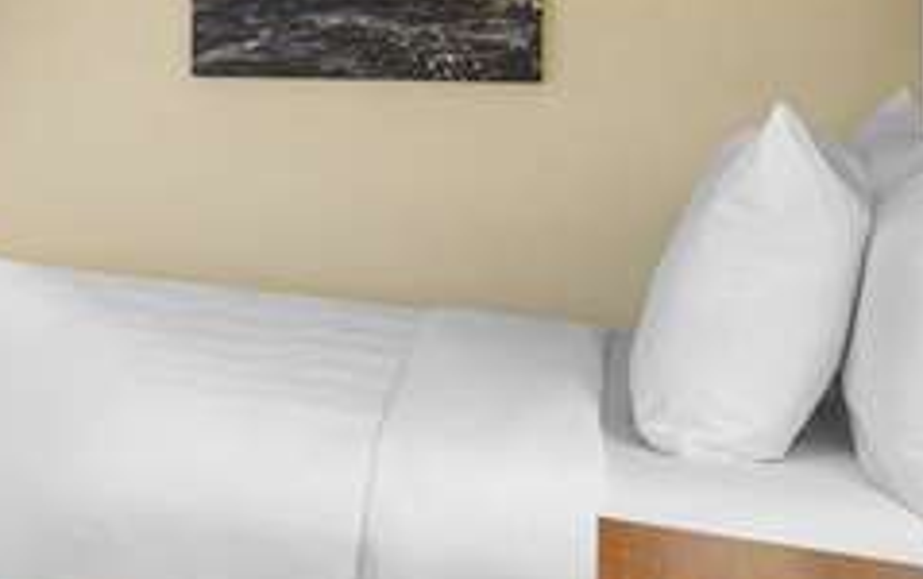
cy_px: 37
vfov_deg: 20.8
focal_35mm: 61
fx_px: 1536
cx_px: -792
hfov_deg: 20.9
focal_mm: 14
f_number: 10
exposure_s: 1/8
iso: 200
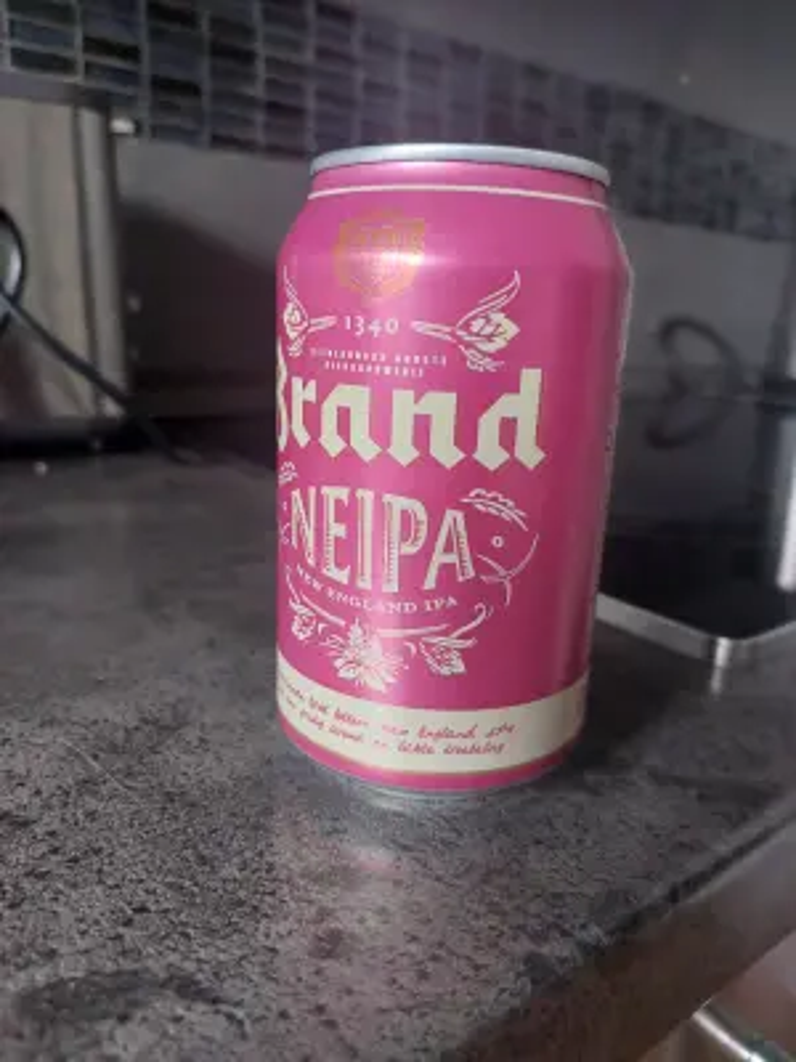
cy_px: 531
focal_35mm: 24
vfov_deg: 71.6
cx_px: 398
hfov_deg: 56.8
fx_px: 736
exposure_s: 1/50
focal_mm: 5.23
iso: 500
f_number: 1.8
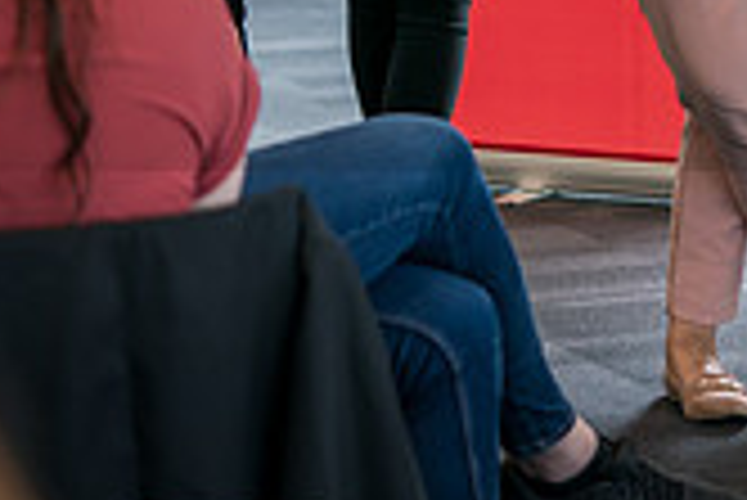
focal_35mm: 259
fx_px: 5379
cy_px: -217
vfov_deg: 5.3
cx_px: 1319
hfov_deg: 7.7
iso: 500
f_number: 2.8
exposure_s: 1/125
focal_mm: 70
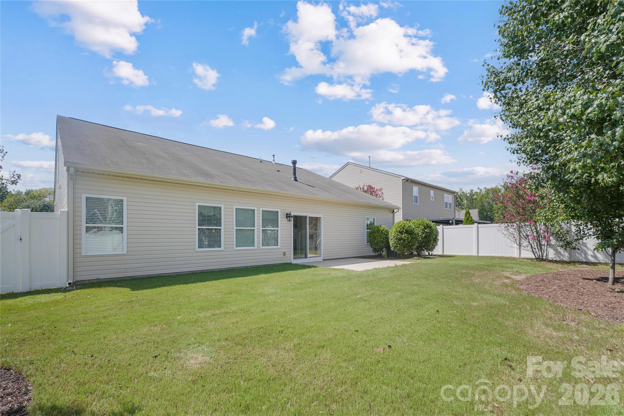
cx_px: 312
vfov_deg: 77.4
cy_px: 208
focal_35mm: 15
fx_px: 260
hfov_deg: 100.4
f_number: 9
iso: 100
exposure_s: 1/40
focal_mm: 15
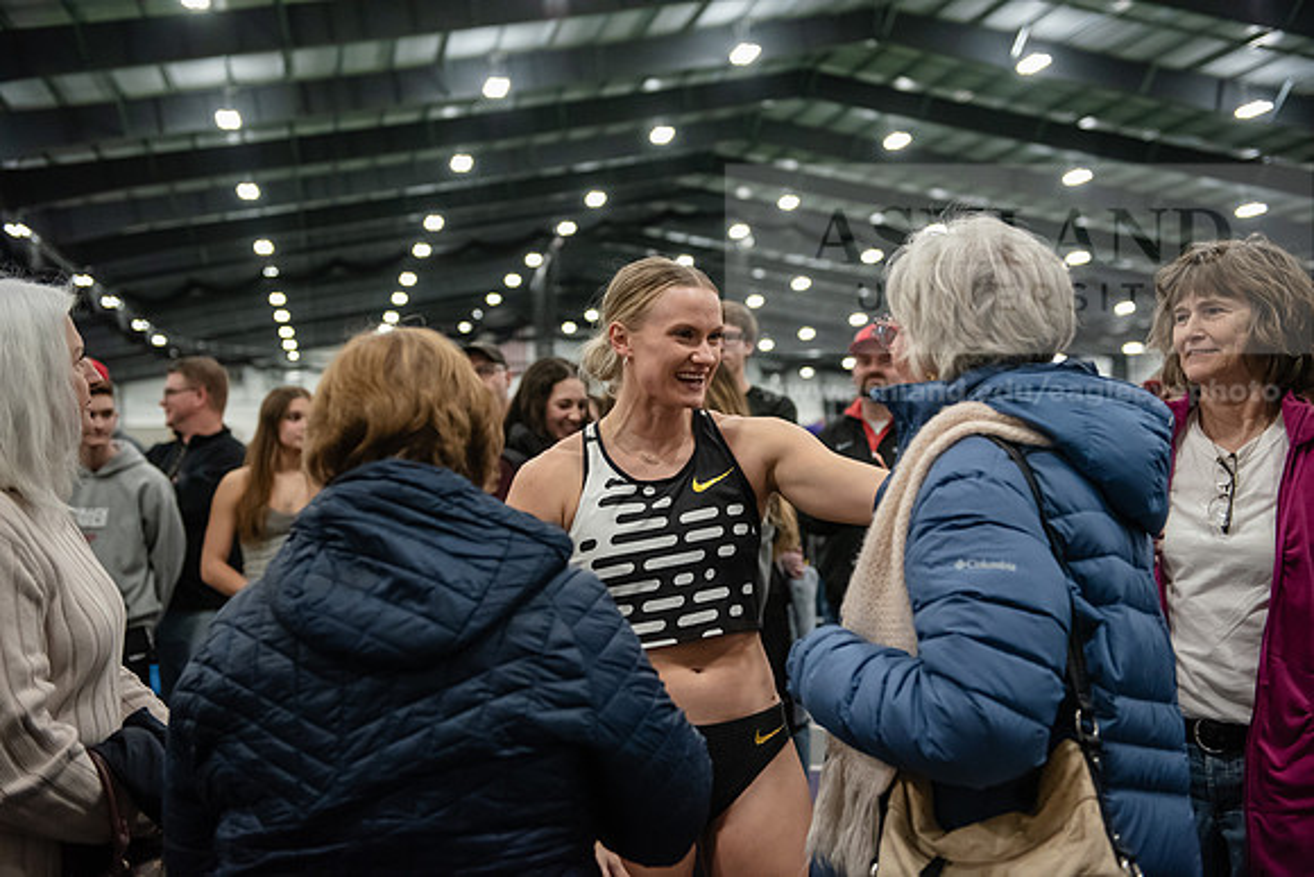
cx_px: 657
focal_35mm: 44
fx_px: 1606
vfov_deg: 30.5
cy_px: 438
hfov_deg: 44.5
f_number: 3.2
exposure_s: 1/400
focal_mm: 44
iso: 5000
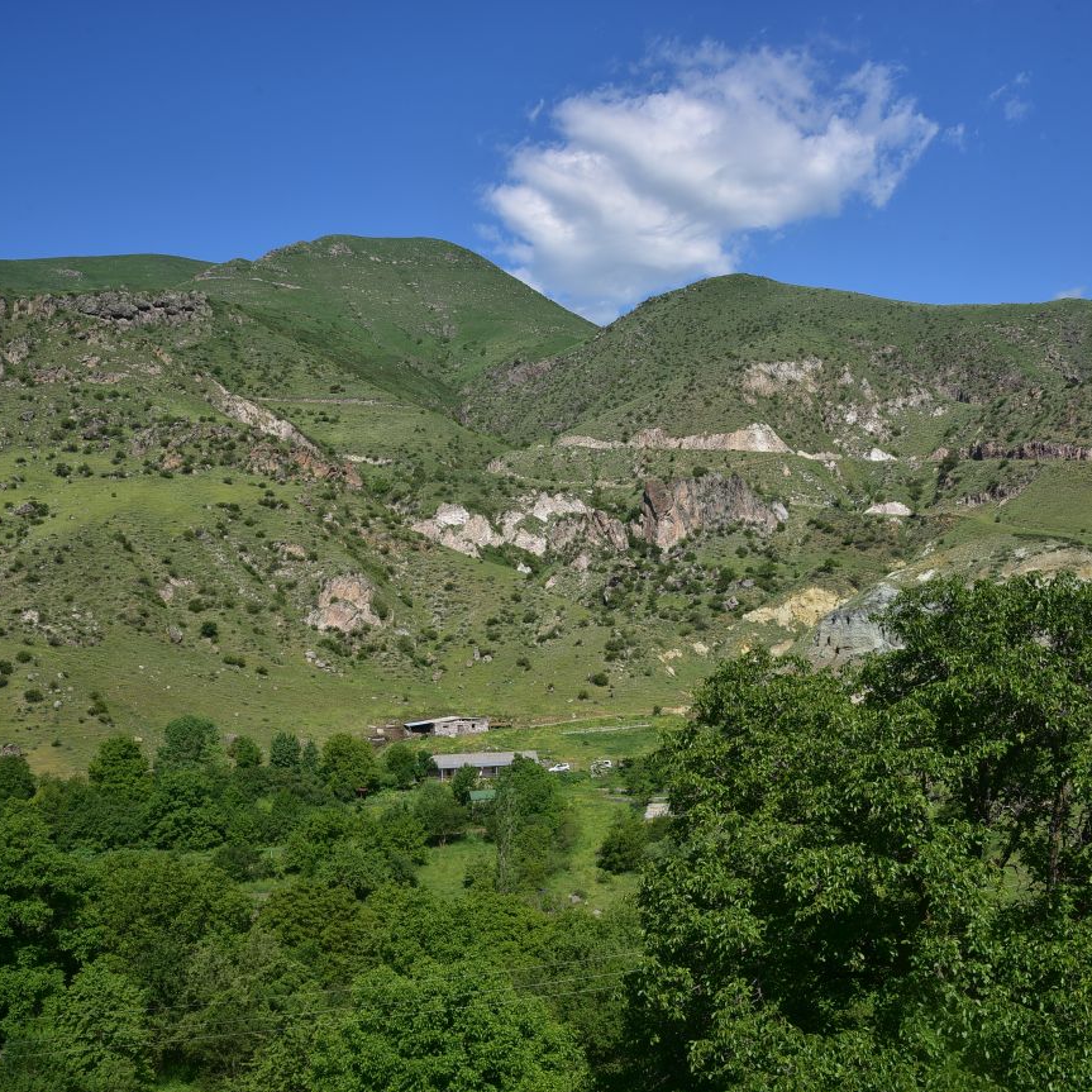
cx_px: 668
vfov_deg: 26.9
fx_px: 2284
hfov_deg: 26.8
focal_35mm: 64
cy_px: 546
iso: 100
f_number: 13
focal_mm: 50
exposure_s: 1/125
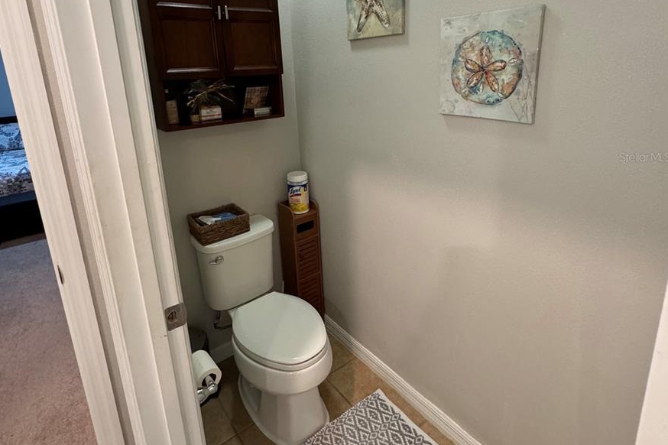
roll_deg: +1.7
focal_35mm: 20
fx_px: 371
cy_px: 157
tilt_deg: -13.4
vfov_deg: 60.7
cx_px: 329
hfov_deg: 84.0
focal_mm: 2.22
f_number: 2.2
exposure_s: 1/60
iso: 400
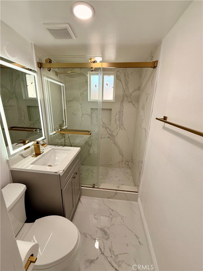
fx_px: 109
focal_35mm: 14
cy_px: 136
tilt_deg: -15.4
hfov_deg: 85.7
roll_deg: -2.0
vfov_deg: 102.1
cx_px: 102
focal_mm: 2.22
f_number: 2.2
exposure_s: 1/120
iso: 160
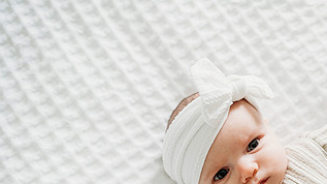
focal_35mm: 46
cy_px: 183
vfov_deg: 24.7
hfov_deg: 42.3
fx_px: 399
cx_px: 268
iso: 500
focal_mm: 24
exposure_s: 1/200
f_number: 2.5
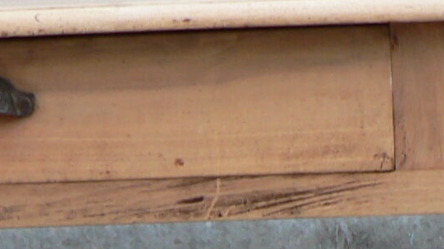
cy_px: 467
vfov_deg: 6.3
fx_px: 2201
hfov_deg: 11.4
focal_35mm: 187
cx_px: 466
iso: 80
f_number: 2.8
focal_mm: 6
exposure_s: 1/30
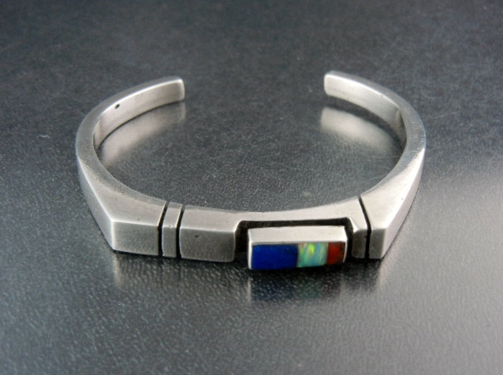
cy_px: 188
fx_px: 856
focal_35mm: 59
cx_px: 252
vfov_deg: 24.7
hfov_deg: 32.8
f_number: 4
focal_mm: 10.6
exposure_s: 1/17.6
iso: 400
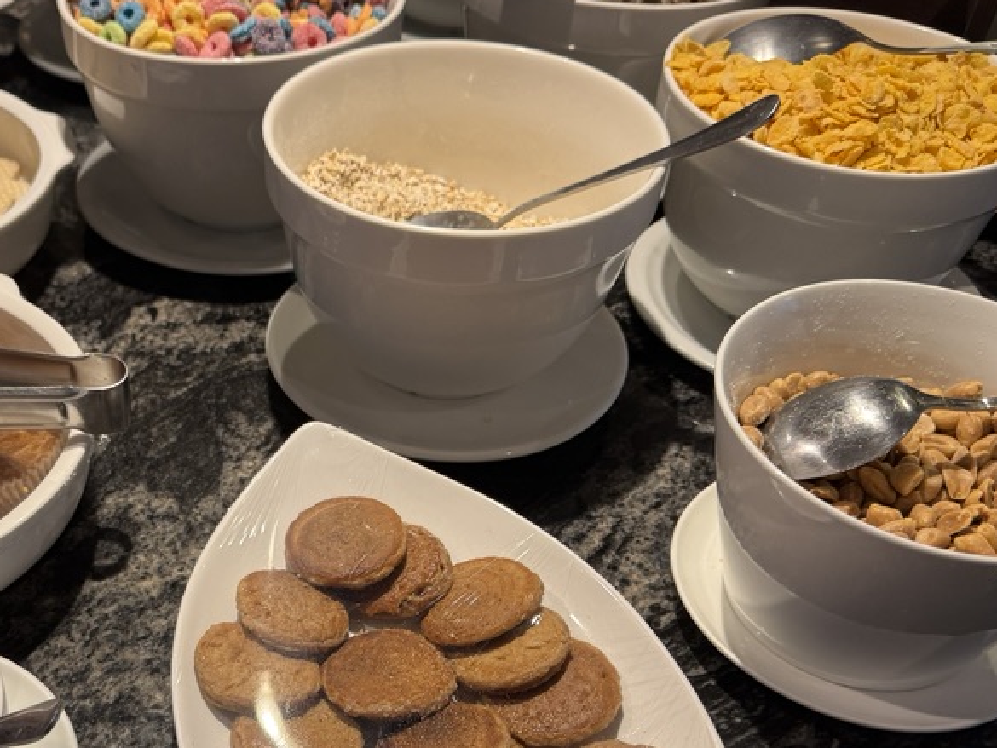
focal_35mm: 42
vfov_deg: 33.5
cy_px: 584
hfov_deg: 44.0
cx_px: 320
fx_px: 1210
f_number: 1.78
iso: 200
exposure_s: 1/100
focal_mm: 6.76
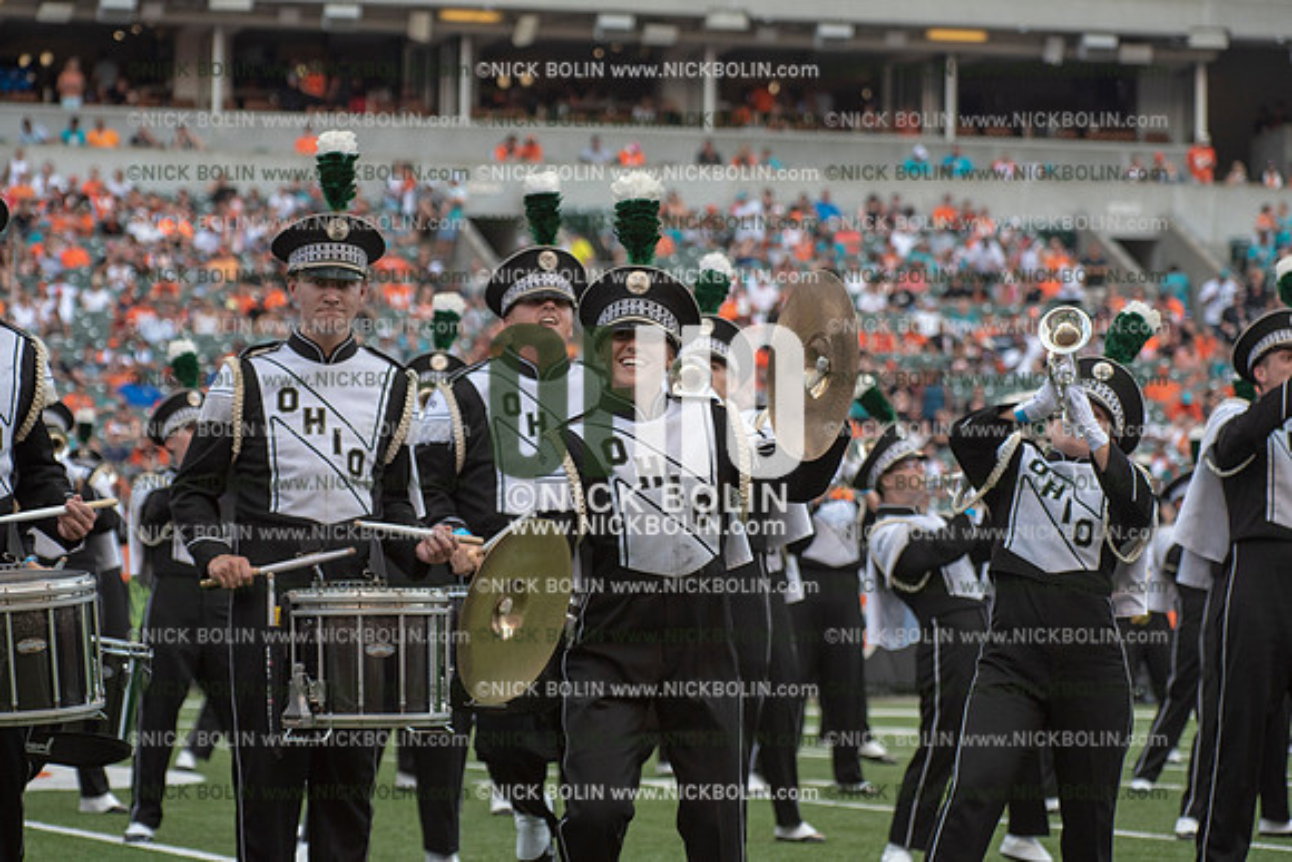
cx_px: 646
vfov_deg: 9.8
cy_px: 431
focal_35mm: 140
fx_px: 5025
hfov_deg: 14.7
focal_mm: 140
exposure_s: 1/1250
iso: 400
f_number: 5.6
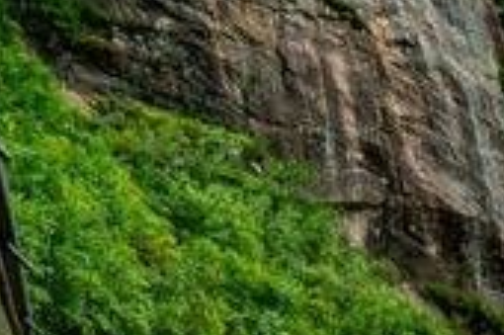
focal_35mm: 97
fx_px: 1357
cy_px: 448
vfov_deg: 13.5
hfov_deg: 18.0
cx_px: 827
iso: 2500
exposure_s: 1/4000
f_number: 3.5
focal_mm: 18
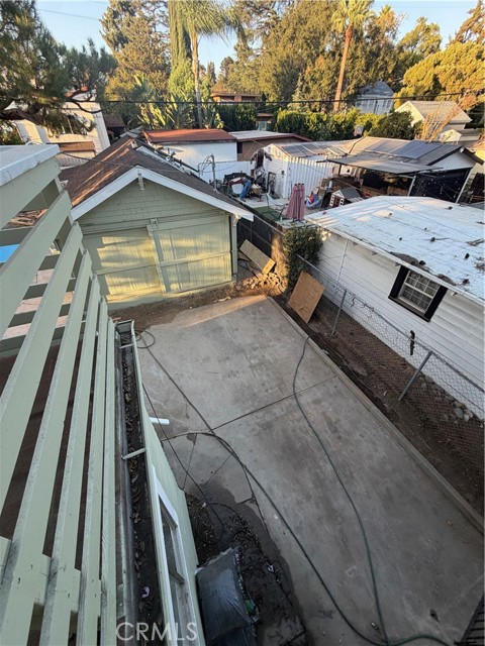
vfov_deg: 102.1
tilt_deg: -36.1
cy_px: 323
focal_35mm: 14
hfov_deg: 85.7
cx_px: 242
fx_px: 262
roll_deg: +0.9
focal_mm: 2.22
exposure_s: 1/138
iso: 50
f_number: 2.2
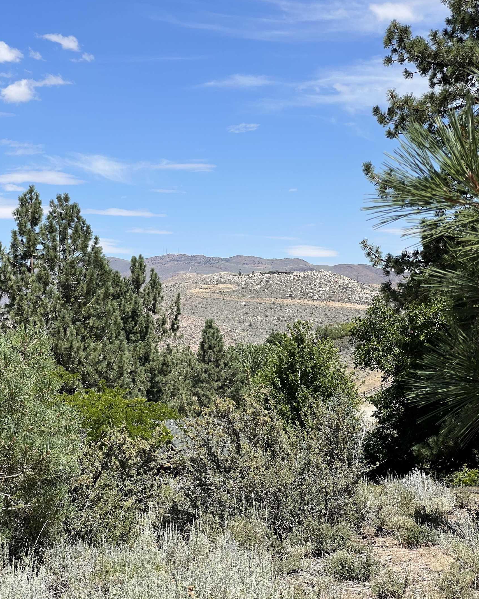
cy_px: 307
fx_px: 1436
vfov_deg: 23.6
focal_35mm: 81
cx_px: 240
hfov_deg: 18.9
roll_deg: +0.1
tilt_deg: +0.9
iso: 32
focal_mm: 9
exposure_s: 1/786
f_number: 2.8
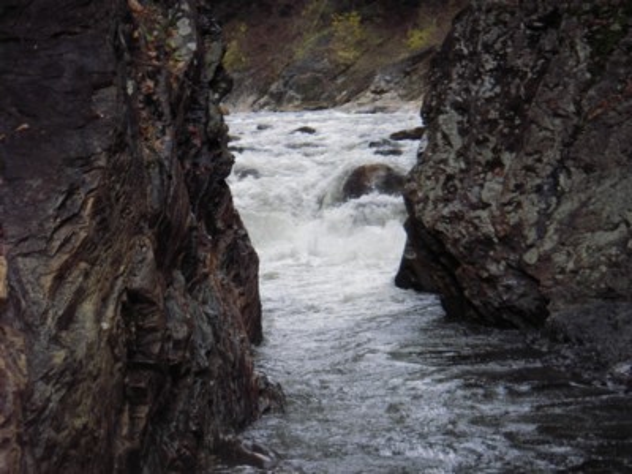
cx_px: 316
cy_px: 237
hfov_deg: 17.3
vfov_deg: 13.0
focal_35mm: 114
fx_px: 2081
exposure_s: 1/60
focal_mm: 18.9
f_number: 4
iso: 64
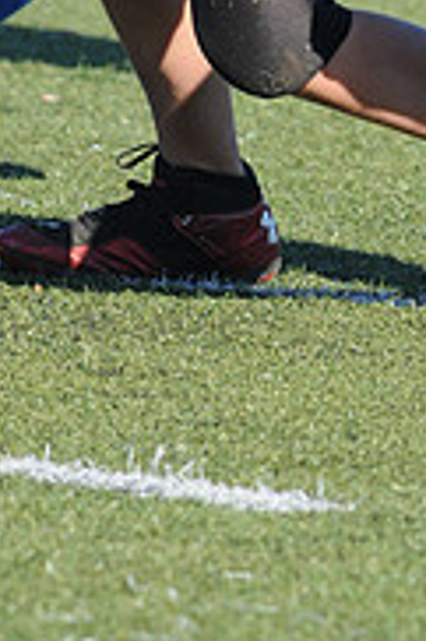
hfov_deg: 1.0
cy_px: -373
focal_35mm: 1435
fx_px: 25518
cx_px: 438
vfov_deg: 1.4
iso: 200
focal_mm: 300
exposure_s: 1/500
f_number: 6.3
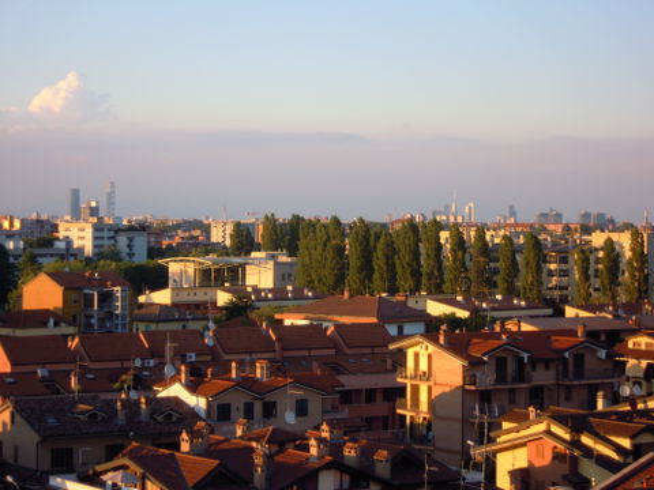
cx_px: 327
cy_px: 245
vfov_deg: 14.8
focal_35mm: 100
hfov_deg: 19.6
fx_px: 1889
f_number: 5.4
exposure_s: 1/160
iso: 100
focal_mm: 17.9
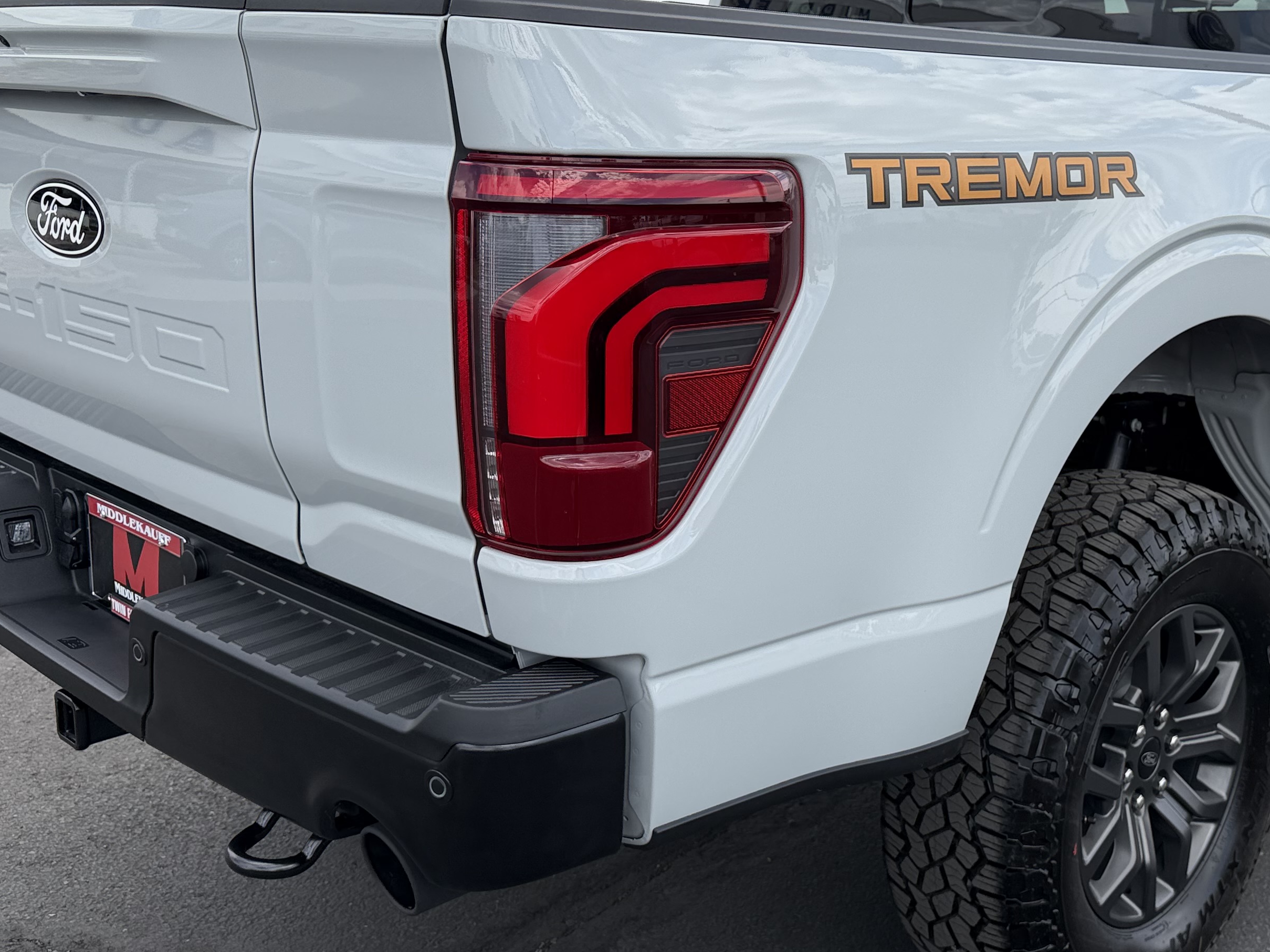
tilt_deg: -12.5
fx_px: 1467
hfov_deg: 46.2
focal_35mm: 40
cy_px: 406
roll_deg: +0.2
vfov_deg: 35.9
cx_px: 834
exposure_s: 1/2703
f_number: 1.78
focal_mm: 6.76
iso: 80
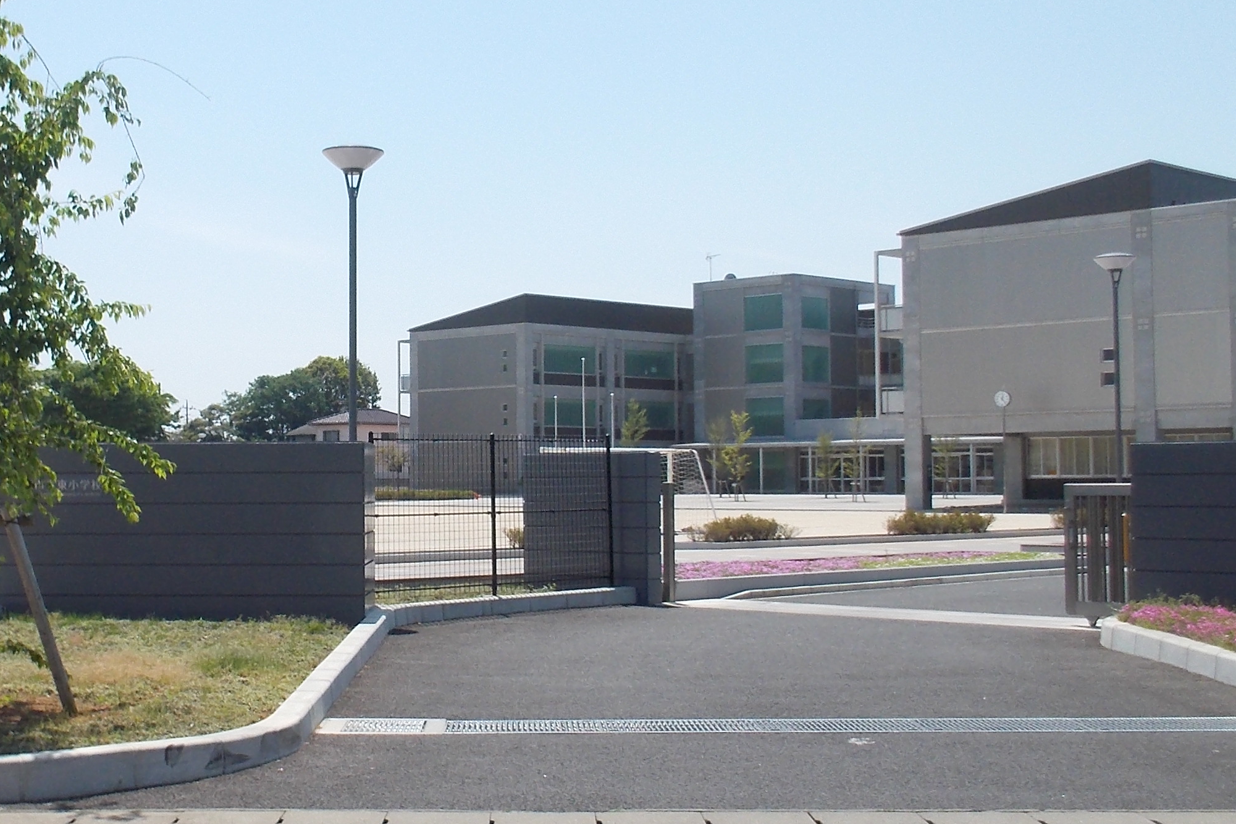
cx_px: 382
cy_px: 366
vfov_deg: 24.6
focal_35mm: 55
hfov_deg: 35.8
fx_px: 1888
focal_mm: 4.1
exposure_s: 1/1000
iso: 80
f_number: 3.3
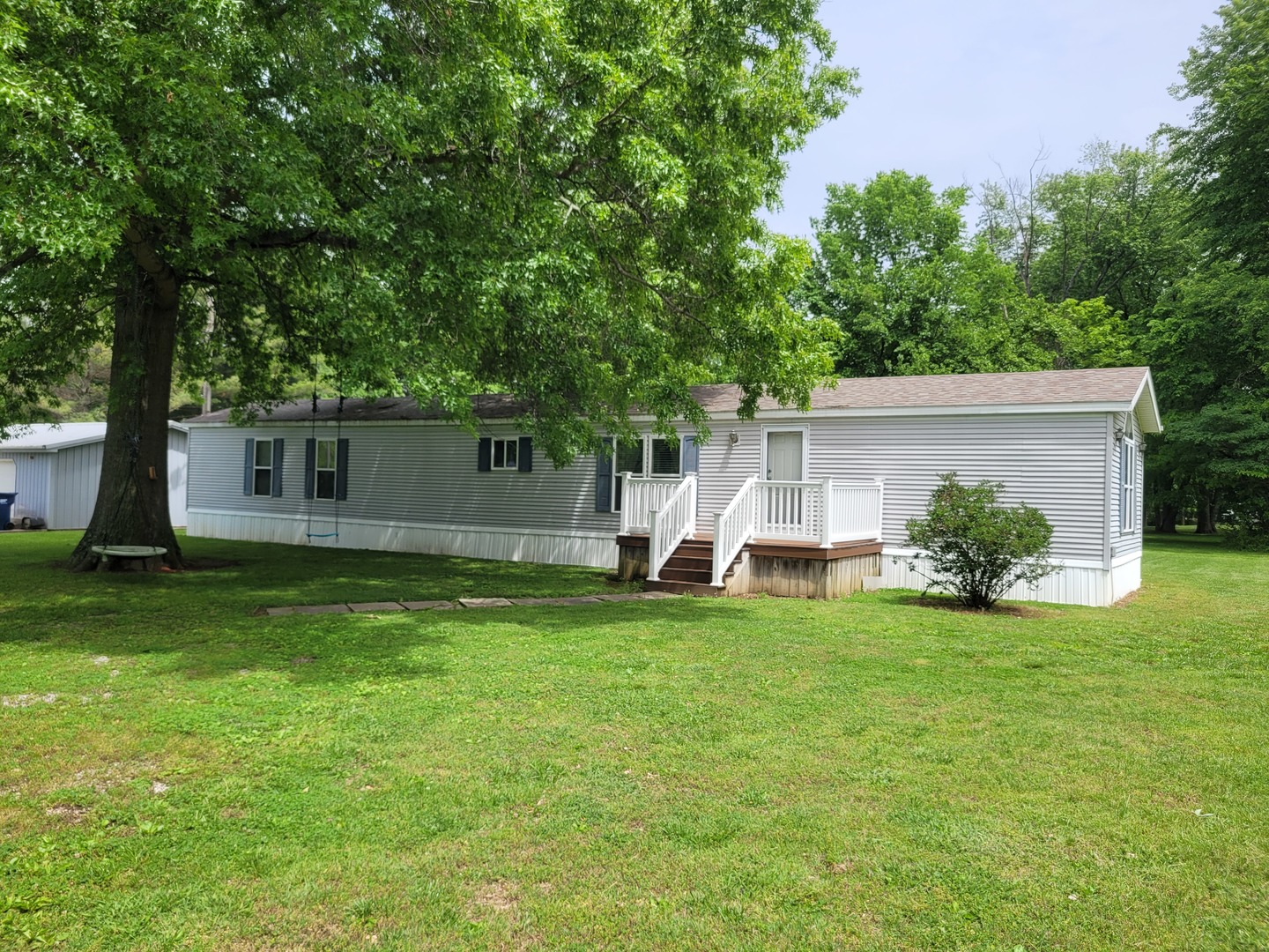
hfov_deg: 67.3
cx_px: 634
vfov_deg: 53.1
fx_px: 953
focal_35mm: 26
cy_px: 476
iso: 40
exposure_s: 1/1601
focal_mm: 5.4
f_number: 1.8
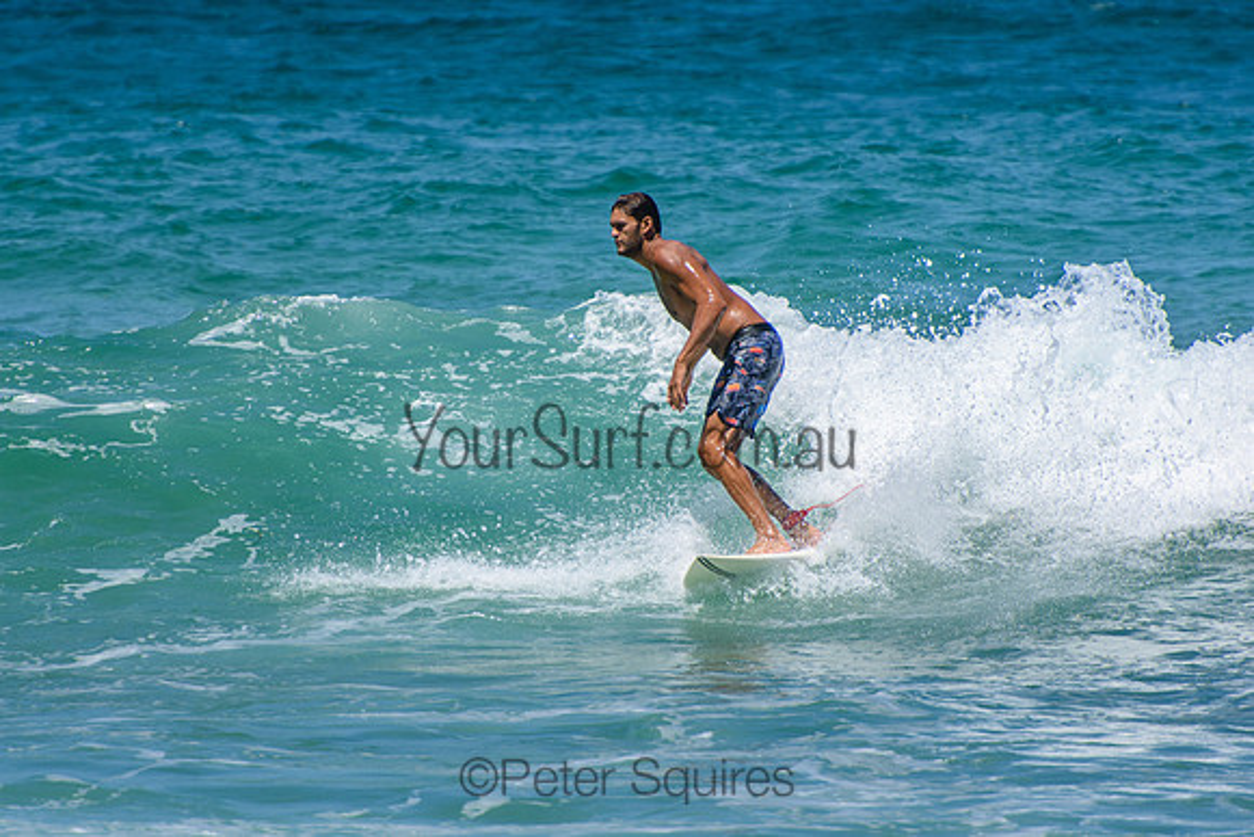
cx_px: 627
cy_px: 418
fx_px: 20904
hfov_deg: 3.4
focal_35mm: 600
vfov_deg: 2.3
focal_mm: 400
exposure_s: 1/2000
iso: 280
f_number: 5.6
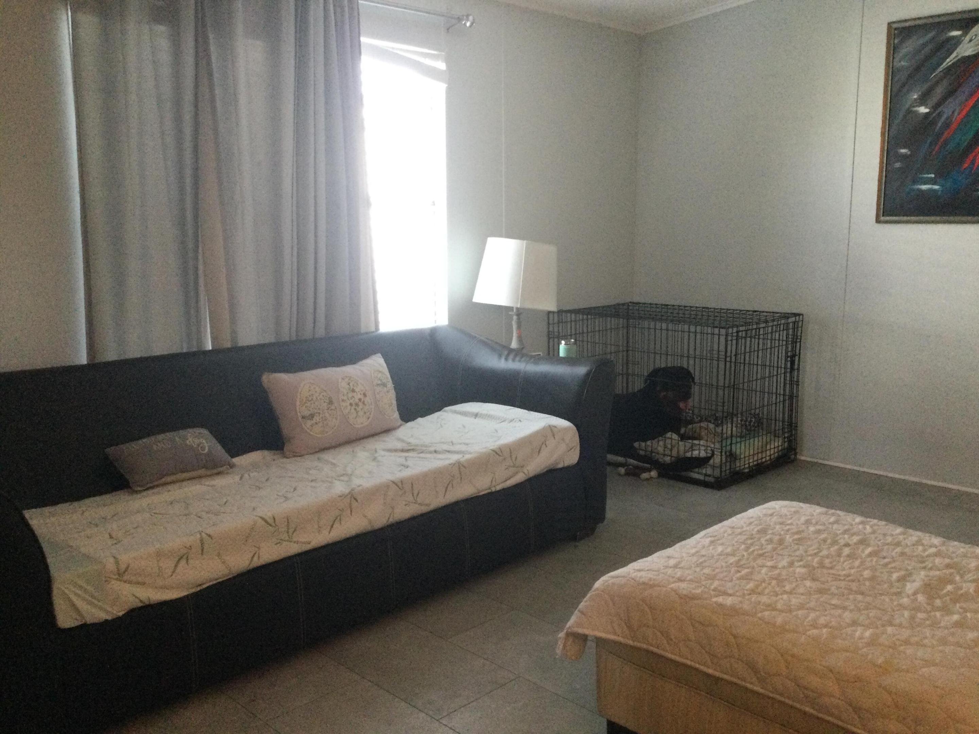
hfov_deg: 58.4
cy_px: 367
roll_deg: -1.9
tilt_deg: -9.4
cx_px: 490
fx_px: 877
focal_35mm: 31
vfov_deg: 45.4
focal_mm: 3.3
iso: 160
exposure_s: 1/30
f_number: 2.4
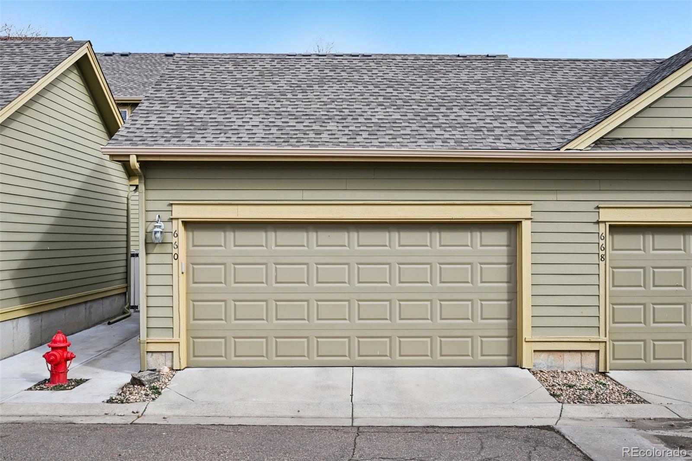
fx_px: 577
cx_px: 346
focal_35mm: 30
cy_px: 230
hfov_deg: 61.9
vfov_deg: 43.6
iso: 64
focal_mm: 30
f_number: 11
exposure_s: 1/50
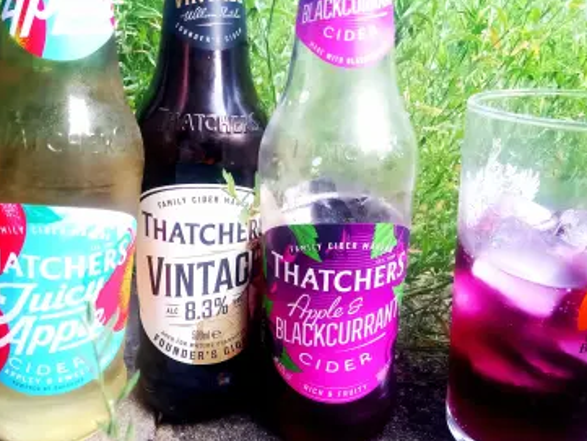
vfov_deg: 45.4
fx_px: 526
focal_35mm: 31
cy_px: 239
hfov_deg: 58.3
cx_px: 280
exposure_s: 1/33.3
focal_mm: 3.54
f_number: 2
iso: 221
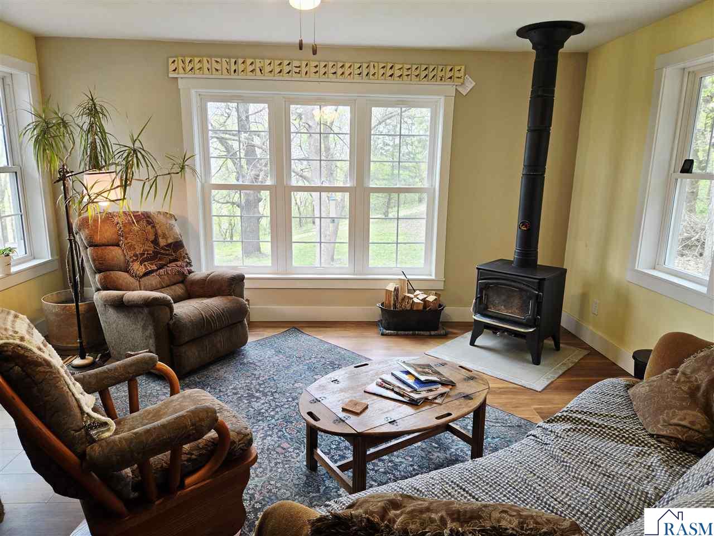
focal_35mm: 23
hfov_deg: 73.9
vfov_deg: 58.9
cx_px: 357
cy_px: 268
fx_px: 474
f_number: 1.8
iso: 80
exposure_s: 1/120
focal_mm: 5.4
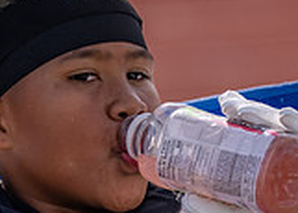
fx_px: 5992
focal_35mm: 708
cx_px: 61
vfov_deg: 2.0
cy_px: 211
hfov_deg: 2.8
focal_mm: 188
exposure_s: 1/2500
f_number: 2.8
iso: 160
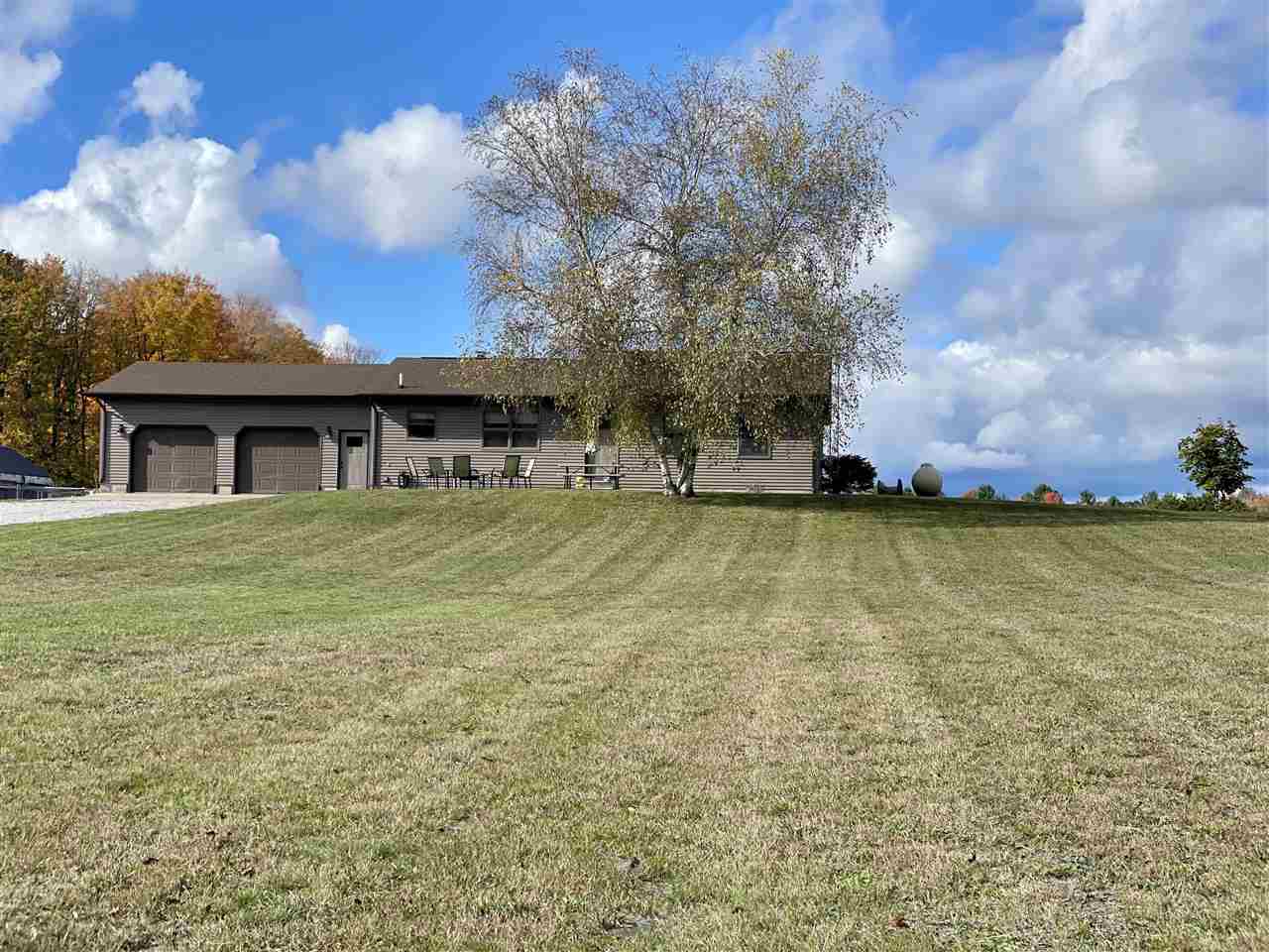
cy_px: 476
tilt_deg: +2.5
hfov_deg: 36.8
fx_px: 1906
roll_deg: -1.1
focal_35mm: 52
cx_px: 634
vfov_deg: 28.0
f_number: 2
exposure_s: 1/2283
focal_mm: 6
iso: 32
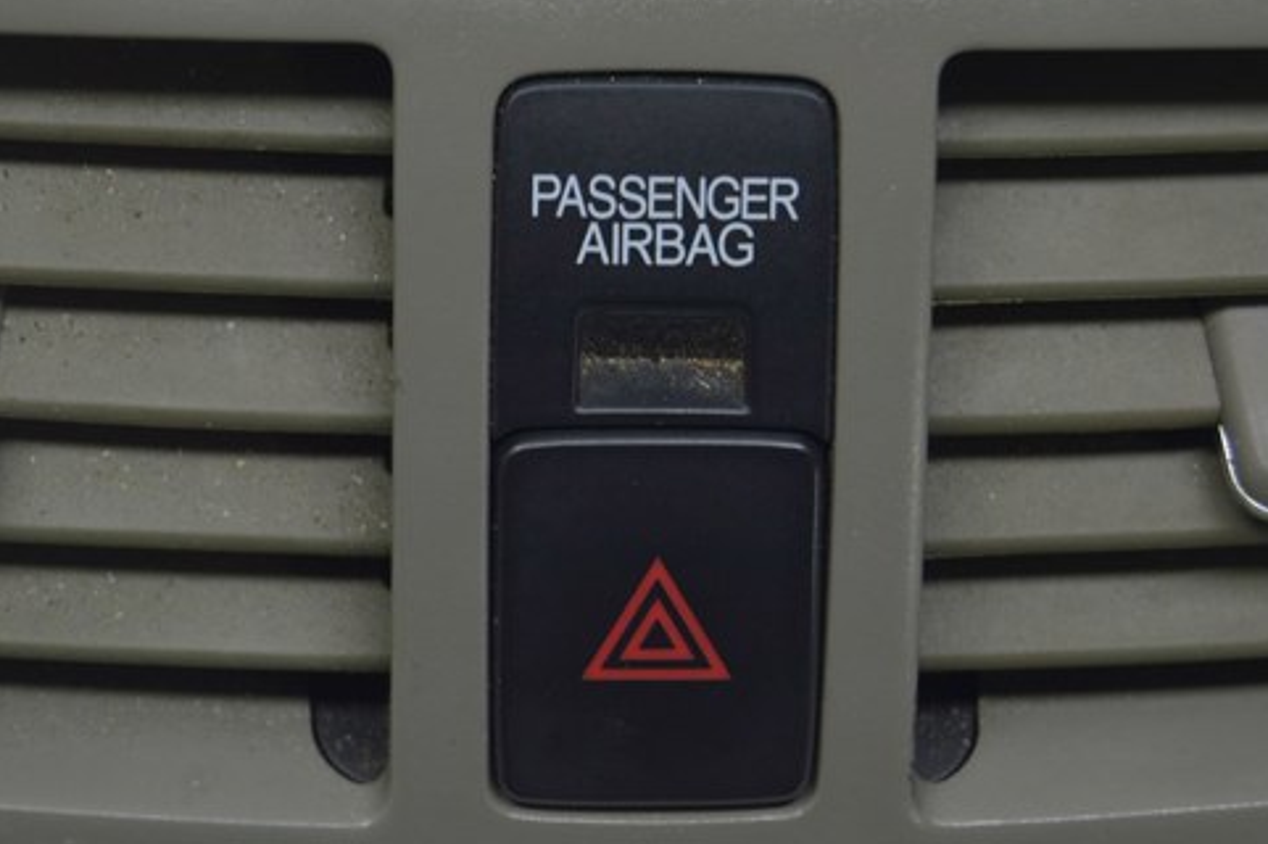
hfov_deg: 18.7
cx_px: 625
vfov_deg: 12.5
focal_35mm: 110
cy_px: 328
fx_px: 3860
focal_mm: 55
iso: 400
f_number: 5.6
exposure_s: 1/20
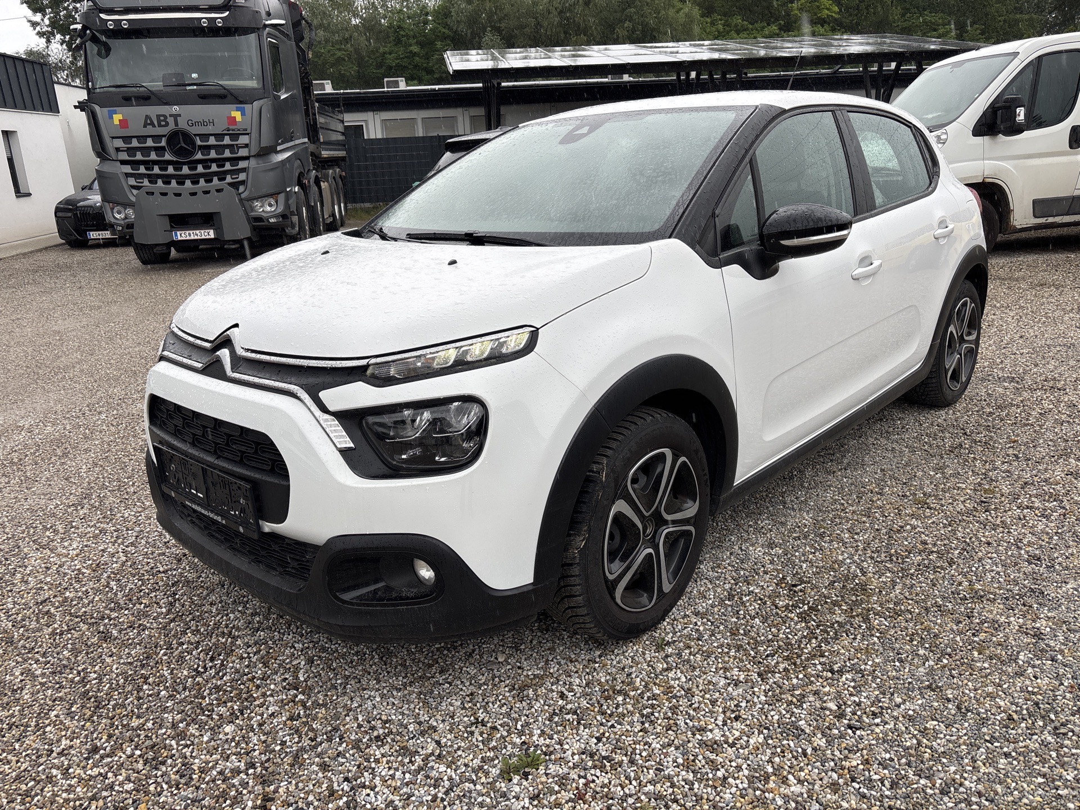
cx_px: 540
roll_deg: +2.3
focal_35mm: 26
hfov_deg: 67.3
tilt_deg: -17.4
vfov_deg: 53.1
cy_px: 405
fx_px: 811
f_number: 1.6
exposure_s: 1/559
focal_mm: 5.96
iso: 50
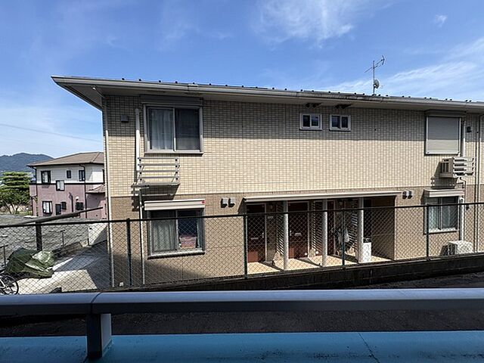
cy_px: 182
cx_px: 242
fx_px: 196
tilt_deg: -1.1
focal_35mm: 14
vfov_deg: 85.7
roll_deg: +2.2
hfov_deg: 102.1
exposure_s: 1/1236
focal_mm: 2.22
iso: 40
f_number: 2.2
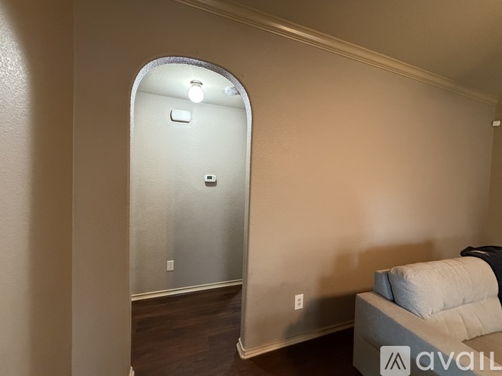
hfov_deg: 102.1
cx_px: 251
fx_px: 203
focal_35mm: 14
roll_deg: -1.8
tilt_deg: -2.3
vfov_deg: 85.7
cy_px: 188
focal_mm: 2.22
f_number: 2.2
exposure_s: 1/60
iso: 640
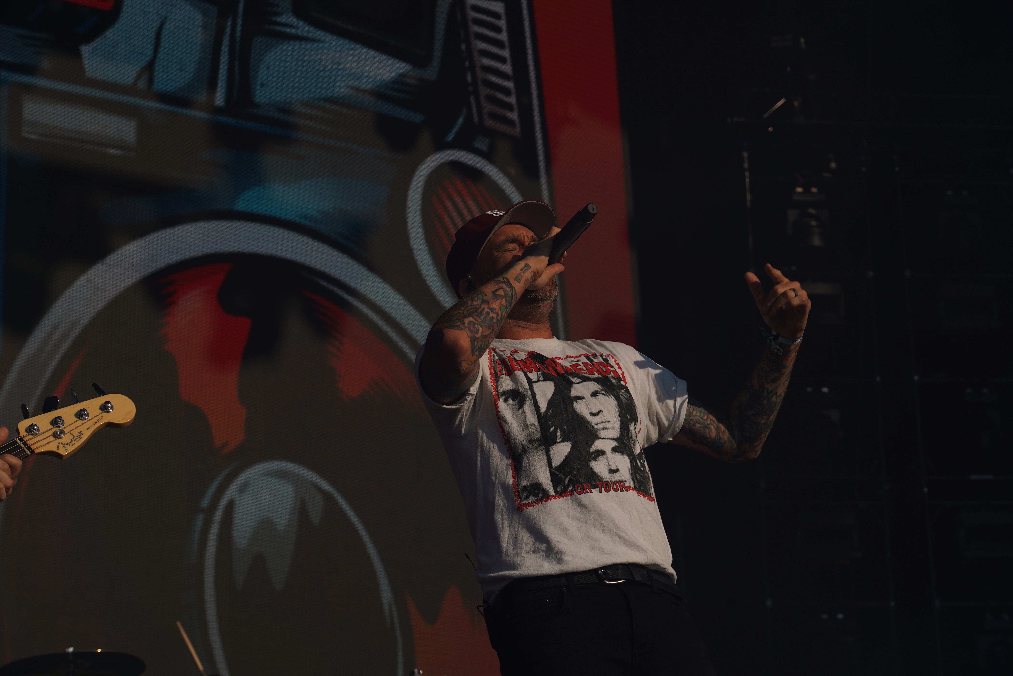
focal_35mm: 105
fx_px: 2954
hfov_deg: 19.5
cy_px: 338
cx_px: 506
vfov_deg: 13.0
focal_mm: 105
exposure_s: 1/1250
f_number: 8
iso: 100
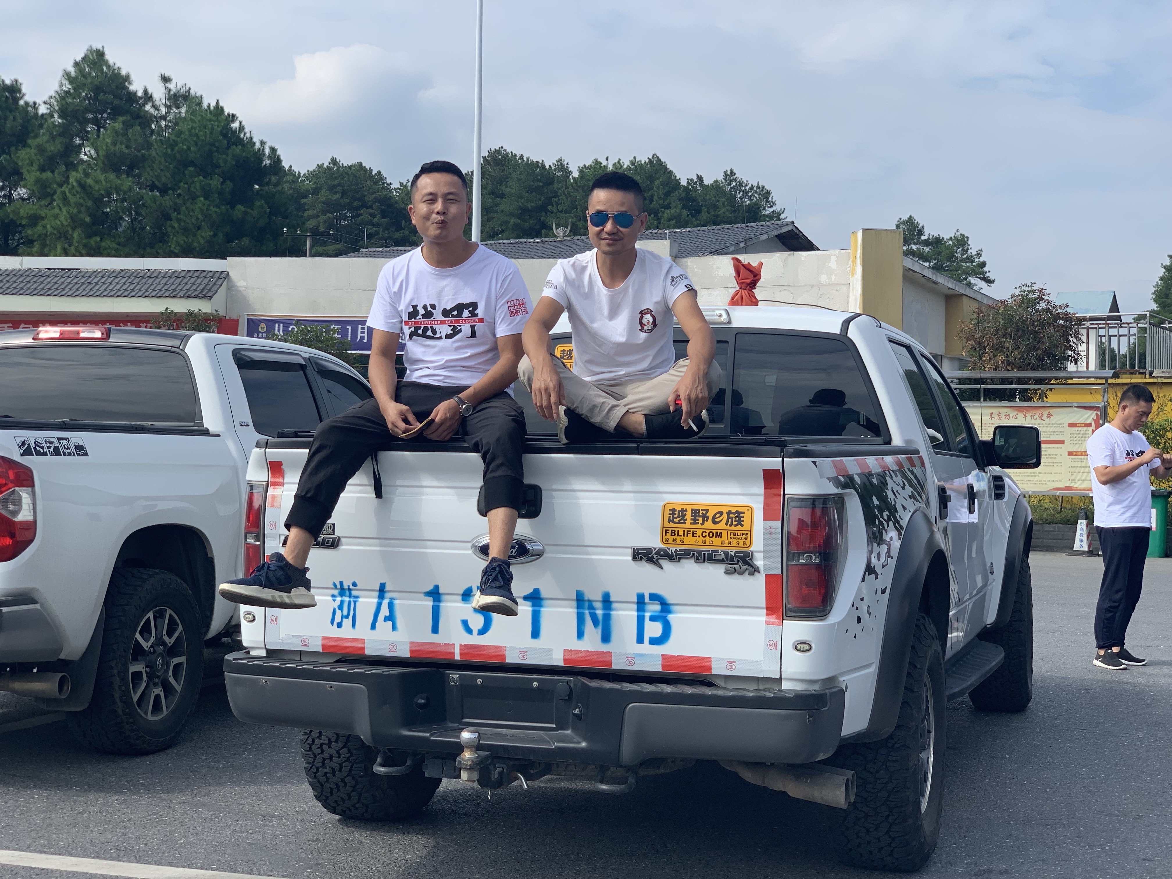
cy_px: 440
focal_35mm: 52
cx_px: 586
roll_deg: -1.3
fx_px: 1761
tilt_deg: +0.9
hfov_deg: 36.8
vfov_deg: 28.0
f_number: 2.4
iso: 16
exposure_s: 1/1043
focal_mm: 6
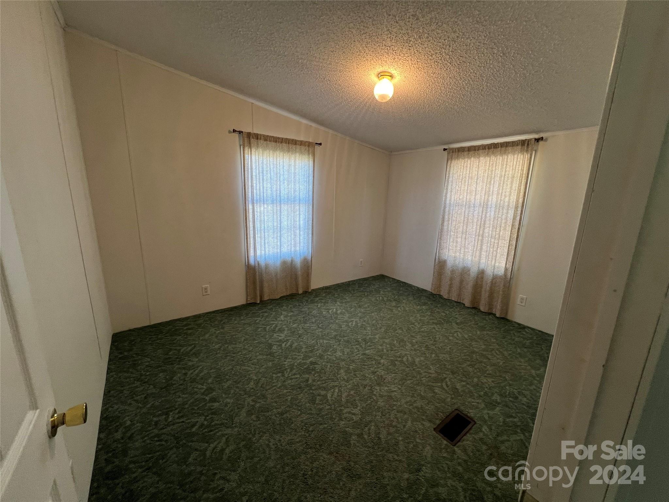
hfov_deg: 106.2
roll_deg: -1.5
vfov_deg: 89.9
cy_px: 251
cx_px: 334
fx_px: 251
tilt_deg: -12.2
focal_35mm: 13
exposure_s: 1/60
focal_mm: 1.57
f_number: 1.8
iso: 125
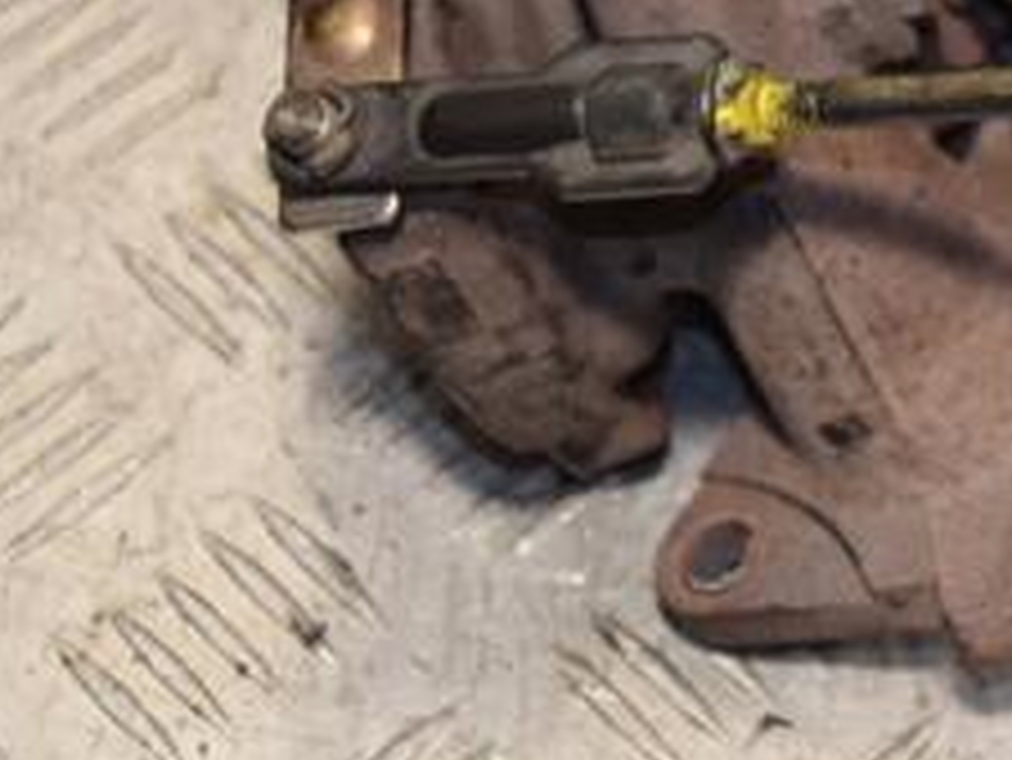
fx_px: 5069
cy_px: -45
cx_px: 1178
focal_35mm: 173
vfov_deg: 8.5
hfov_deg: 11.2
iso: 800
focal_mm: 45
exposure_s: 1/200
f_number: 4.8
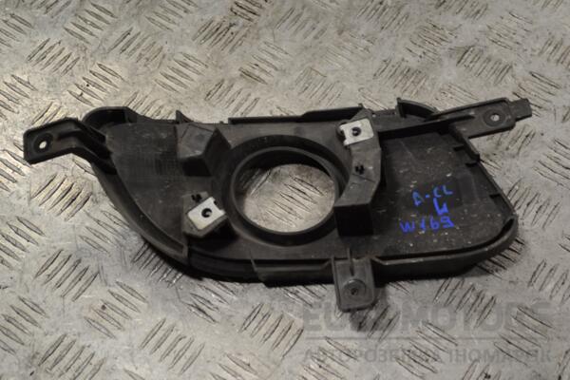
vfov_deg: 21.6
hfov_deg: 31.9
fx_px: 997
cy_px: 190
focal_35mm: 63
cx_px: 285
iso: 100
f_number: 5.3
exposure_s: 1/30
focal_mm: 42
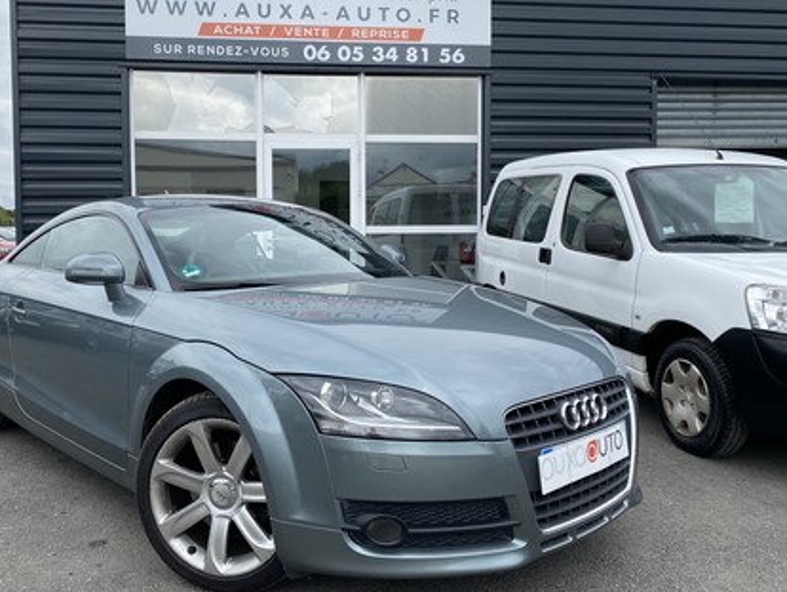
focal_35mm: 32
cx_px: 306
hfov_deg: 56.3
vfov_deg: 44.1
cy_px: 262
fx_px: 728
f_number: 1.8
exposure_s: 1/1927
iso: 32
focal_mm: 4.25
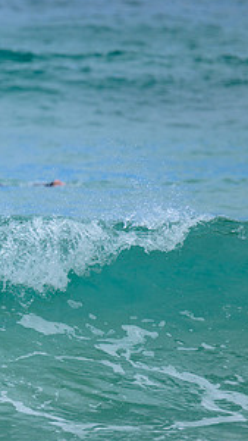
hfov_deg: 1.4
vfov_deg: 2.4
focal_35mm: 892
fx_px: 10416
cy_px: 252
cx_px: -166
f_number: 7.6
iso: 320
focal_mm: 440
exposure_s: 1/2000
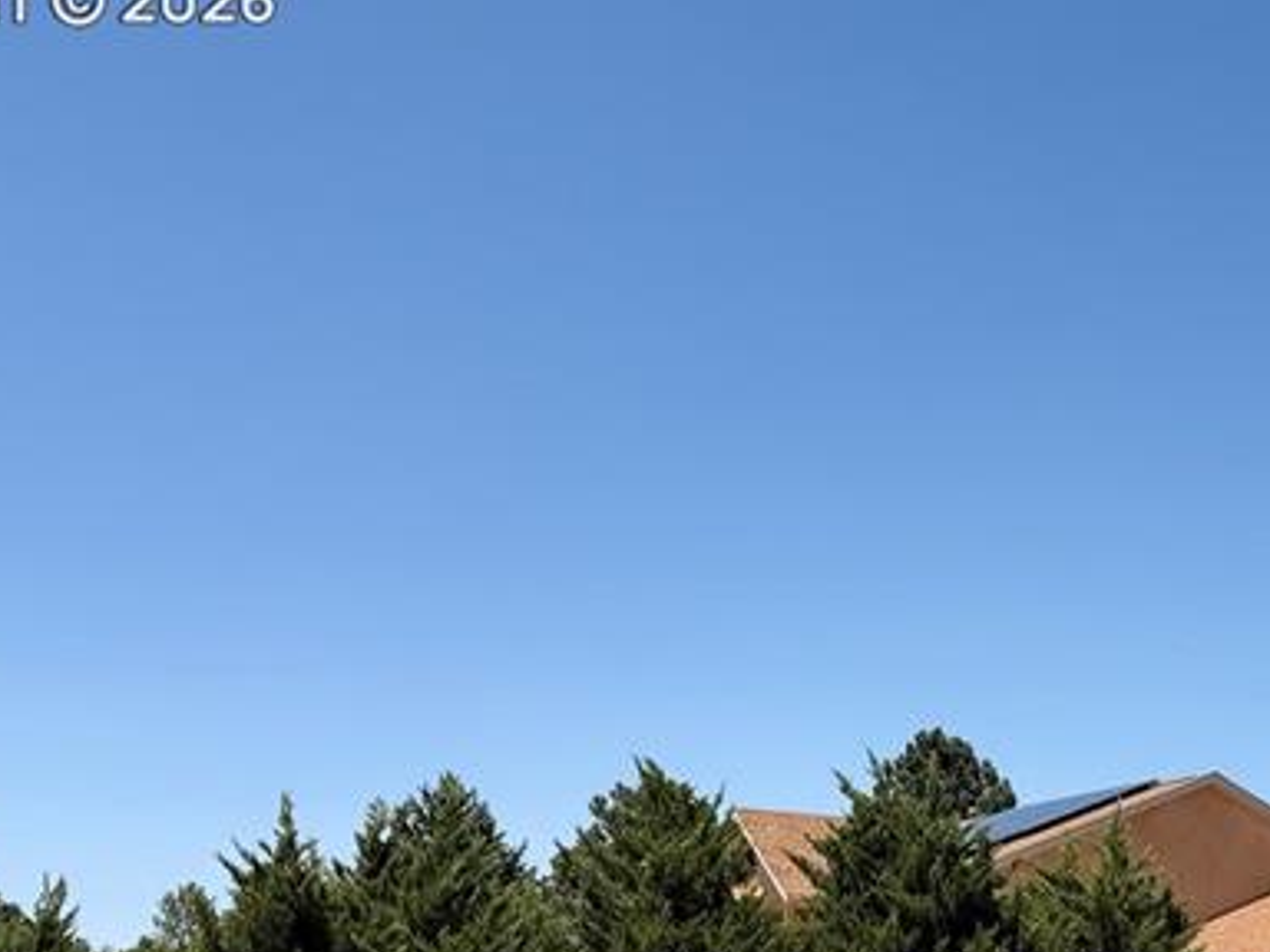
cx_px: 1330
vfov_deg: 21.9
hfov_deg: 28.1
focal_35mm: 64
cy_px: 1000
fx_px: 2348
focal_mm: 6.76
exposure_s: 1/4673
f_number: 1.78
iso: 80
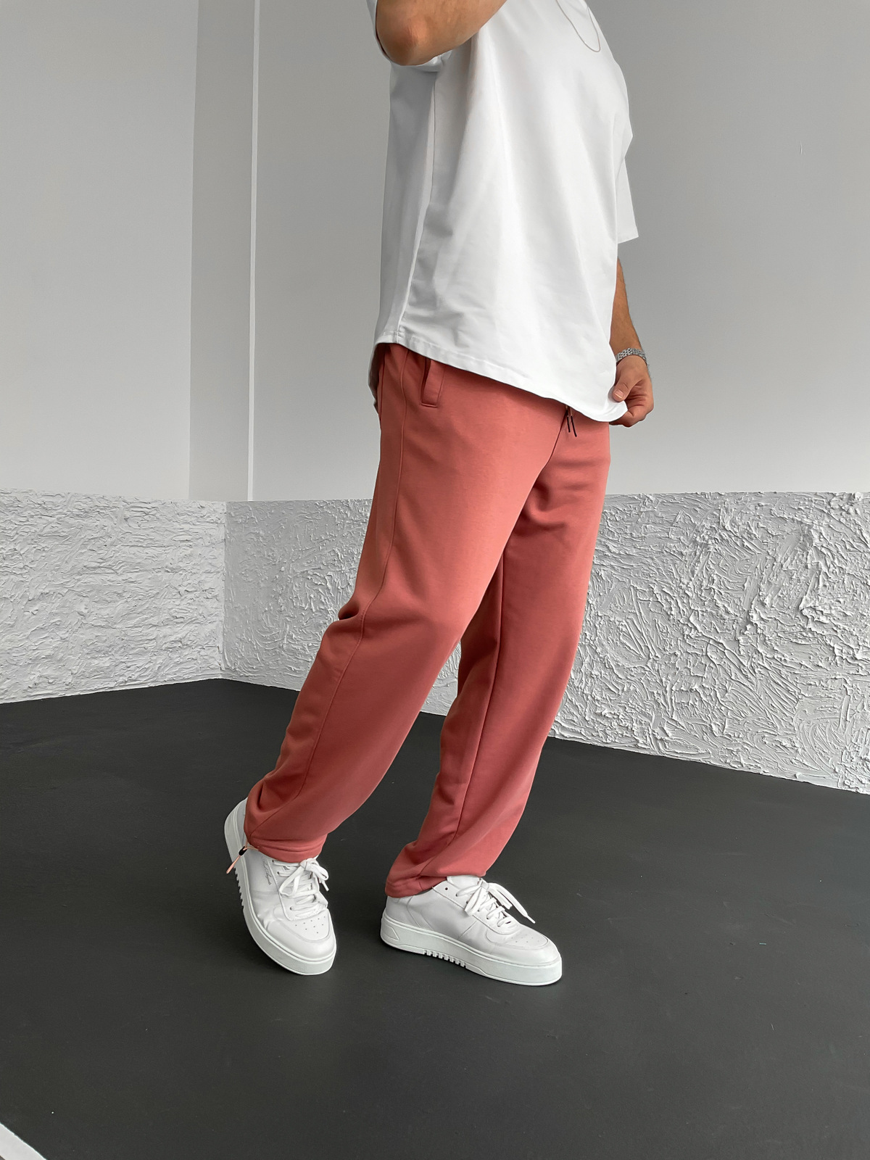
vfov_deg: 61.7
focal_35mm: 29
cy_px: 580
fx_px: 972
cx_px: 435
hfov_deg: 48.2
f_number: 1.8
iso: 32
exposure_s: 1/120
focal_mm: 3
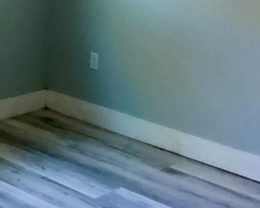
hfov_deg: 19.7
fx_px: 723
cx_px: -10
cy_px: -35
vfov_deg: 15.8
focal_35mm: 94
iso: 320
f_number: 2.4
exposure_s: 1/40
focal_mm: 3.3
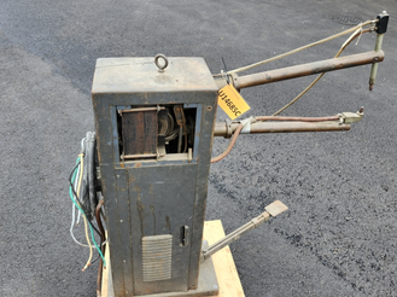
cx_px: 179
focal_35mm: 28
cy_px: 130
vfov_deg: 49.5
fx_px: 321
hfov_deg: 63.4
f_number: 1.8
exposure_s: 1/180
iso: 80
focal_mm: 5.54
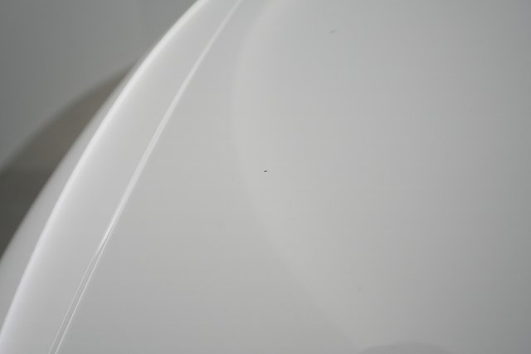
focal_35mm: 28
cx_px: 266
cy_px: 177
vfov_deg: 46.4
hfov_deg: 65.5
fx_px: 413
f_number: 5
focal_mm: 28
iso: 2500
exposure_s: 1/200
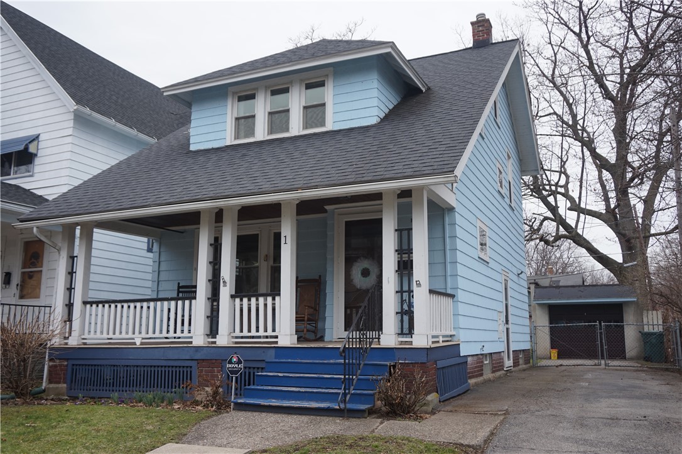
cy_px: 227
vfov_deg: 41.6
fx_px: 596
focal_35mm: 32
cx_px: 341
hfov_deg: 59.5
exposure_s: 1/250
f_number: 5.6
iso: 100
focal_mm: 21
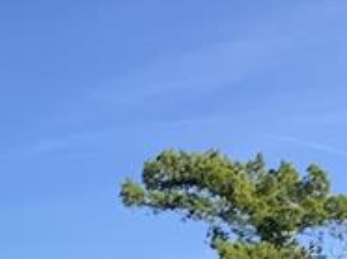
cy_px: 639
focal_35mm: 171
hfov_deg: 10.6
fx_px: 1712
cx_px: -364
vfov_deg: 8.0
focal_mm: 3.3
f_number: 2.4
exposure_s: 1/1045
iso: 25
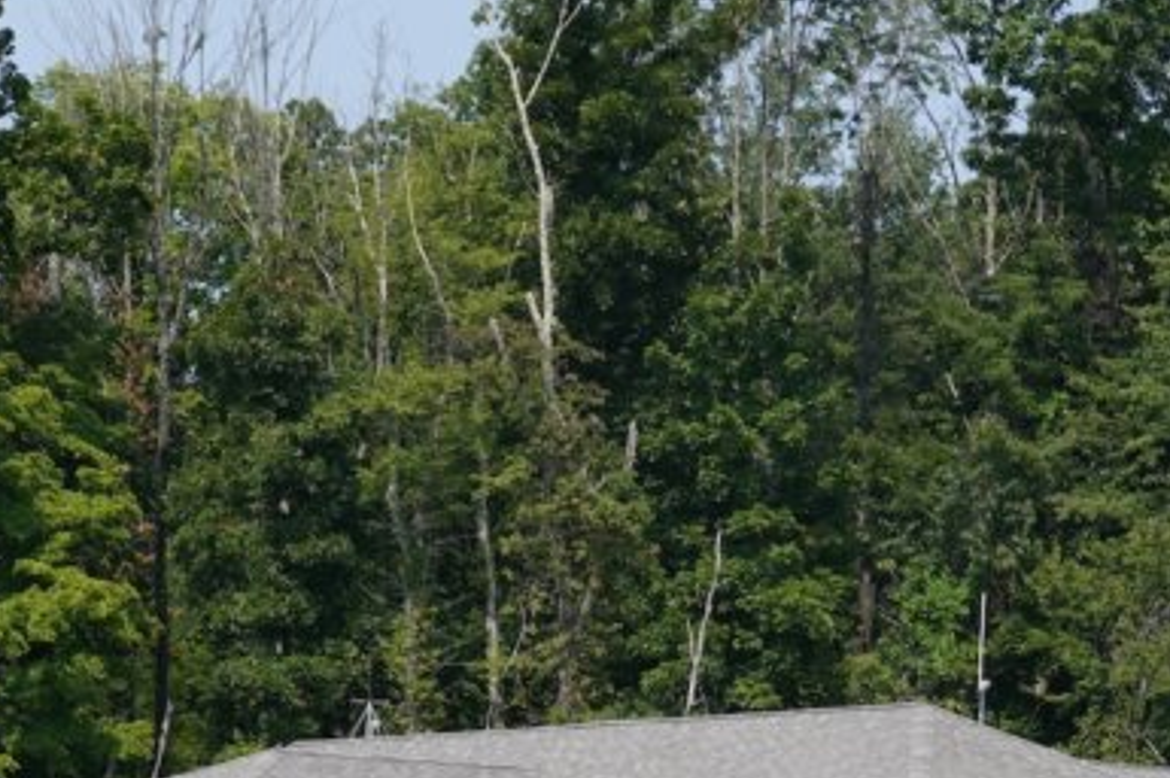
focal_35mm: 234
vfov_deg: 5.8
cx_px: 565
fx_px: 7598
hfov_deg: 8.8
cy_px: 948
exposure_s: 1/200
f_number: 9
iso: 100
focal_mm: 50
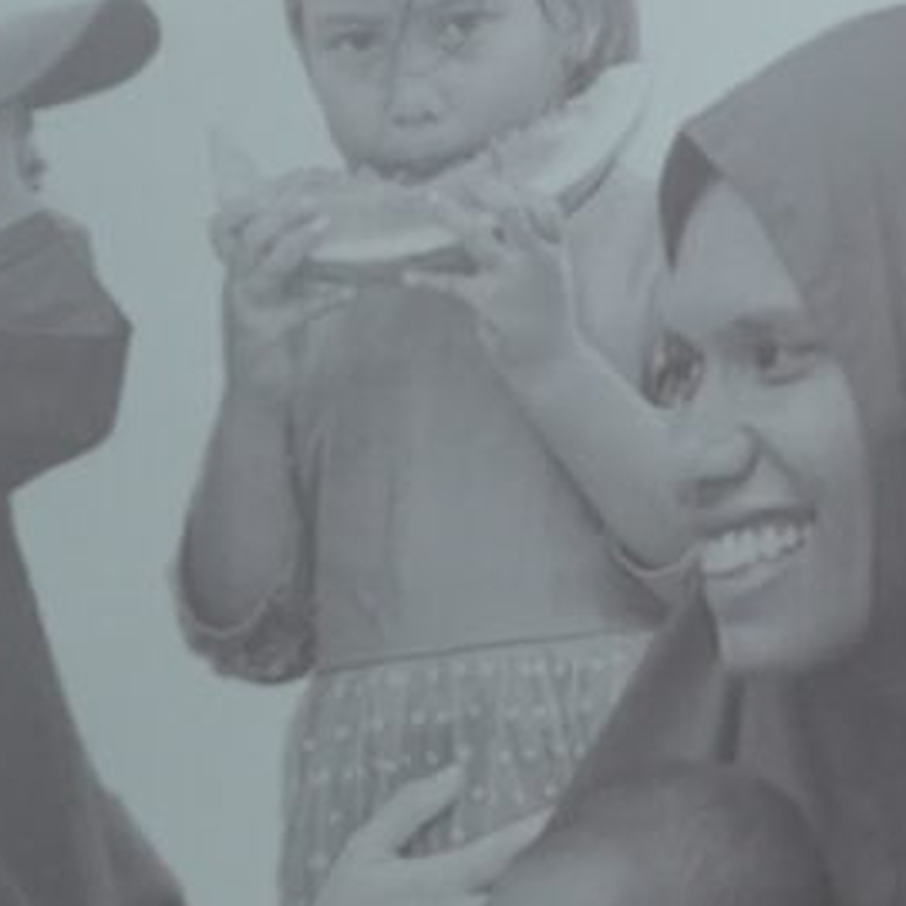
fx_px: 10389
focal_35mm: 351
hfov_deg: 4.8
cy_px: -820
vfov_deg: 4.9
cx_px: 2809
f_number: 2.8
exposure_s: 1/160
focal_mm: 28.9
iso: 500
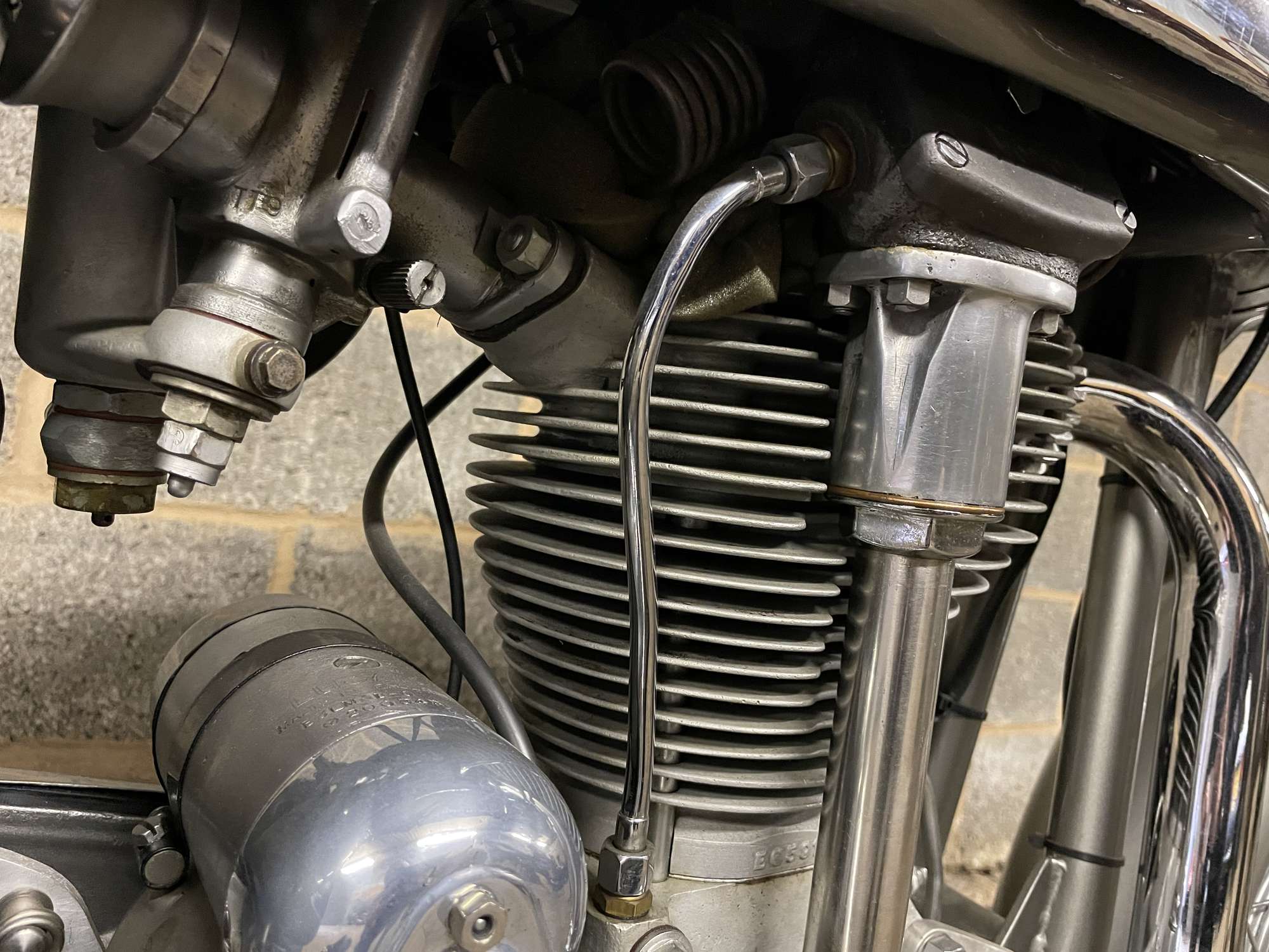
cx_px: 634
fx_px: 953
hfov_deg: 67.3
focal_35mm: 26
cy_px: 476
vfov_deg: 53.1
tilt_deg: +0.4
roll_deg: -8.9
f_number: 1.6
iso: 500
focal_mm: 4.2
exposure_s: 1/25
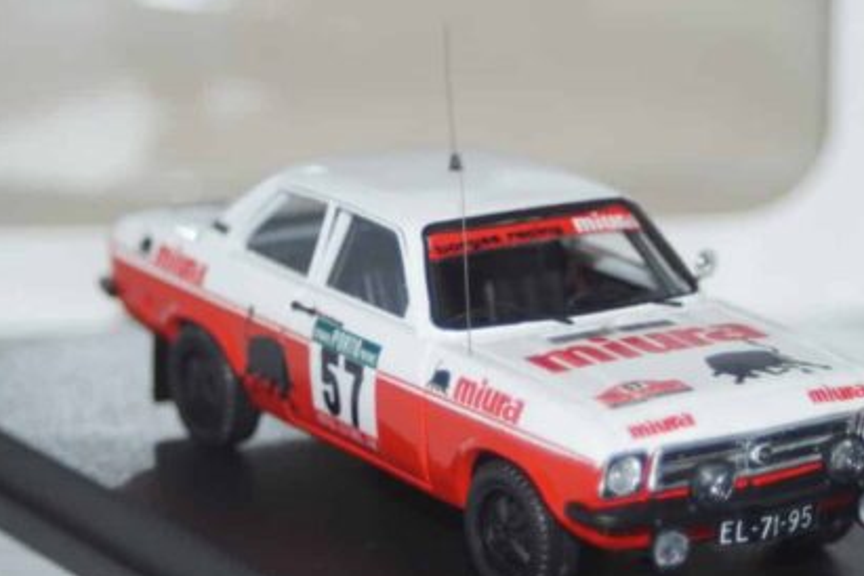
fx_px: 4200
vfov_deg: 7.8
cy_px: 385
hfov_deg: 11.7
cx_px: 454
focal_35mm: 175
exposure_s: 1/160
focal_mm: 80
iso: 500
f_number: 5.6
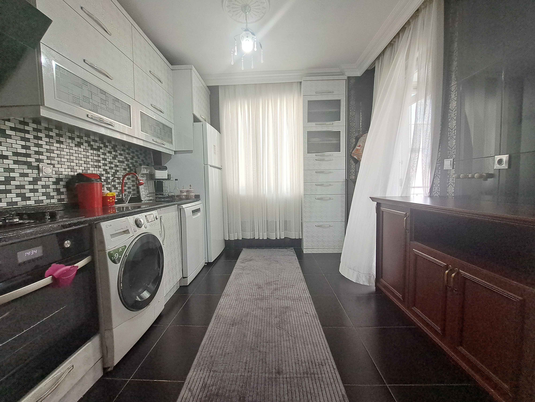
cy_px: 201
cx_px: 268
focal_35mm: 13
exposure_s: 1/50
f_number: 2.2
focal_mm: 1.74
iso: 100
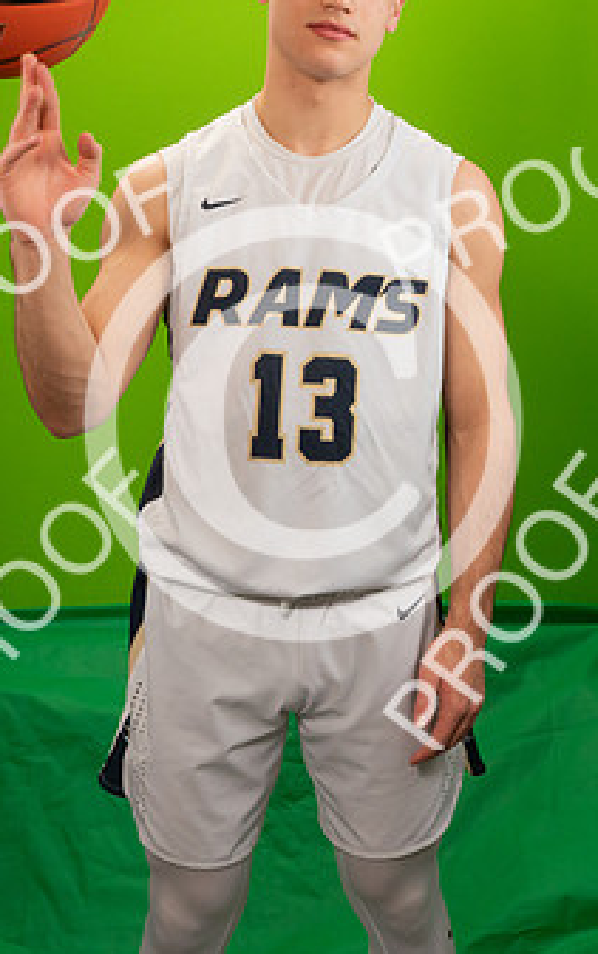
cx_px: 366
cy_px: 325
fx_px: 1589
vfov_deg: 33.2
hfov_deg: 21.3
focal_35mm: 61
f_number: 20
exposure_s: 1/60
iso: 800
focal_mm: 24
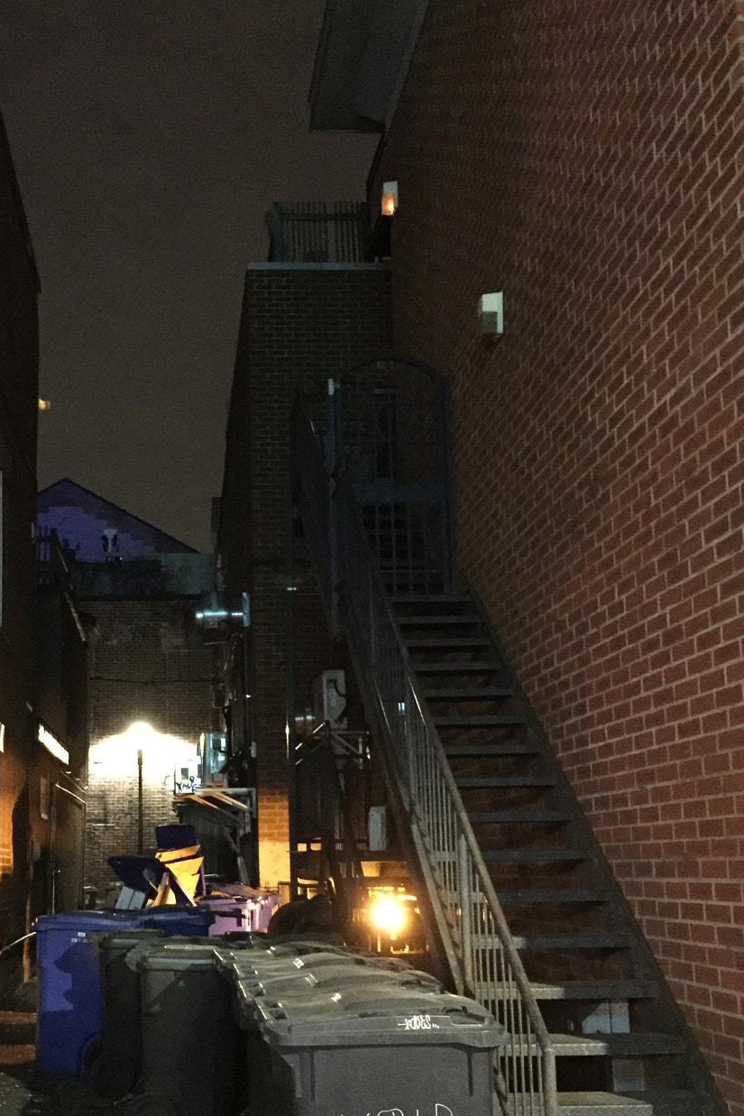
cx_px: 211
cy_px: 677
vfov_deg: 49.2
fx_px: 1209
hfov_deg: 33.7
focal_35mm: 39
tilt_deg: +9.1
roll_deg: -0.1
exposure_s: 1/15
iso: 1250
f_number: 2.2
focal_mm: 4.15
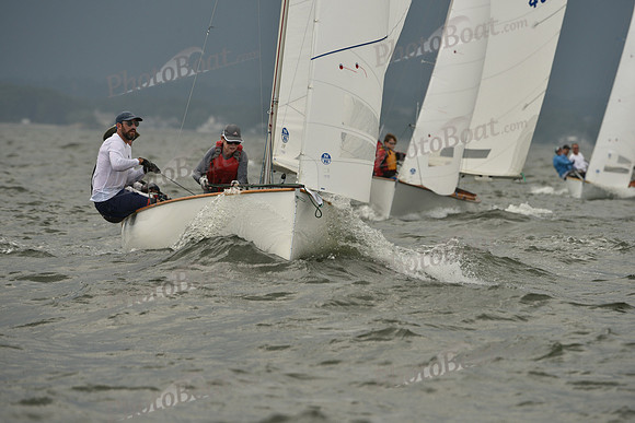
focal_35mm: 400
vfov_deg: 3.4
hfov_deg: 5.2
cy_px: 212
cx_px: 318
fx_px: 7057
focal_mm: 400
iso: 320
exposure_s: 1/800
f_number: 8
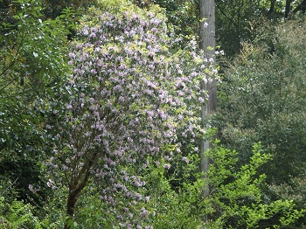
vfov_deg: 8.8
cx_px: 153
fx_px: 1493
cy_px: 114
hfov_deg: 11.7
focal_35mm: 169
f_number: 5.7
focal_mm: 30.2
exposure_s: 1/160
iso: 320
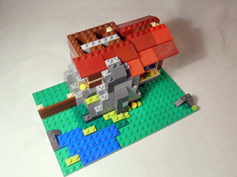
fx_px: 253
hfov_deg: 50.1
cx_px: 118
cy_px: 88
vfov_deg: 38.7
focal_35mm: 37
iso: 125
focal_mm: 6.61
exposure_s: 1/30
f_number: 3.9
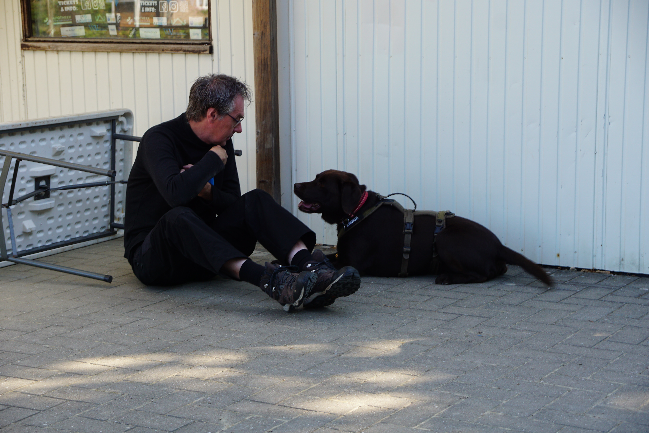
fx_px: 1352
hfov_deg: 27.0
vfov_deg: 18.2
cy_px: 216
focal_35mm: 75
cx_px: 324
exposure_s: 1/80
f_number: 5.6
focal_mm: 50
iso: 100
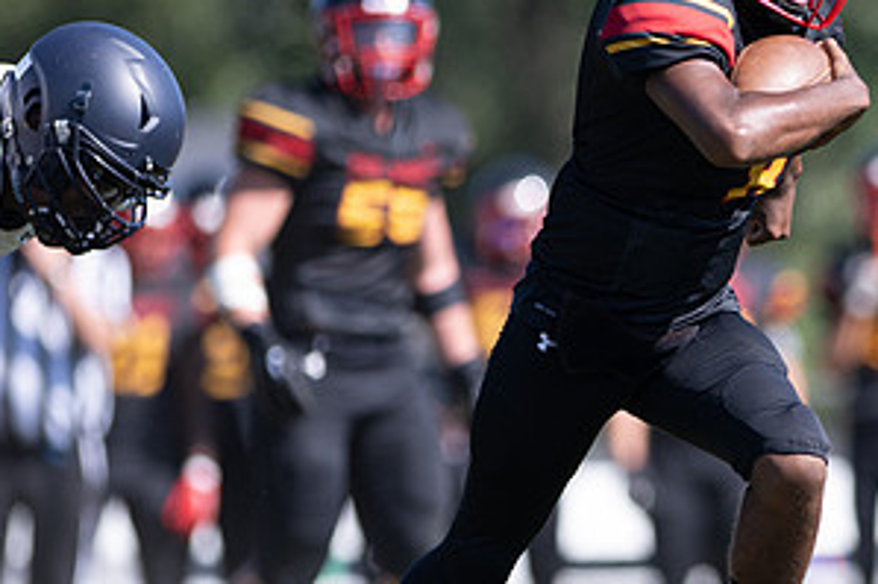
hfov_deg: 2.7
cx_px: 858
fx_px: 18330
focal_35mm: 752
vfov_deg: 1.8
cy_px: 312
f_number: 2.8
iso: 200
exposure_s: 1/1600
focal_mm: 300
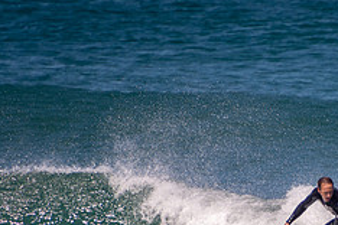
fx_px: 13988
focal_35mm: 1490
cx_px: 370
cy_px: 266
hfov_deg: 1.4
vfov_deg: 0.9
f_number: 5.6
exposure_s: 1/1250
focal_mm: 400
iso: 180
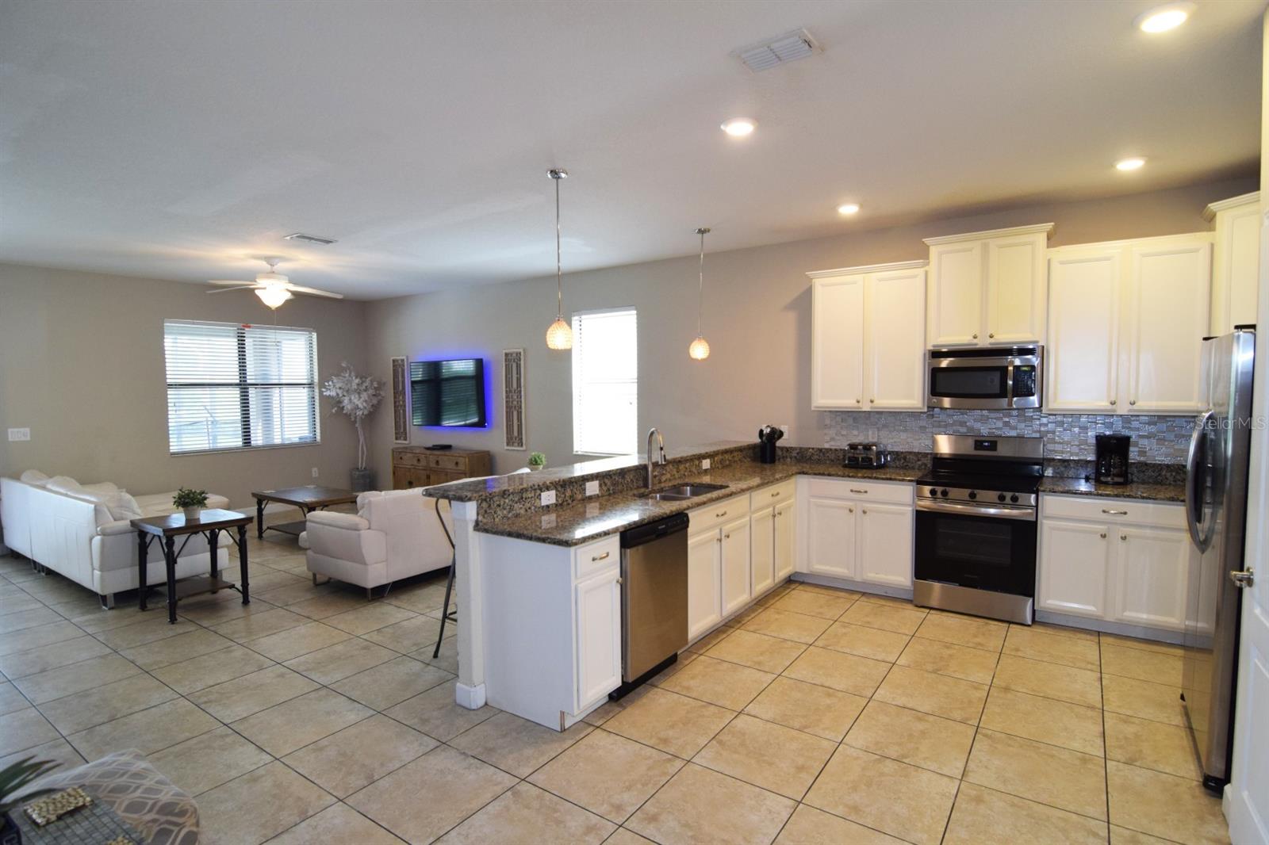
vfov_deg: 72.0
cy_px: 422
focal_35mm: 16
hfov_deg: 95.0
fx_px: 581
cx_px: 634
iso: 640
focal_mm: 11
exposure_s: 1/60
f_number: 4
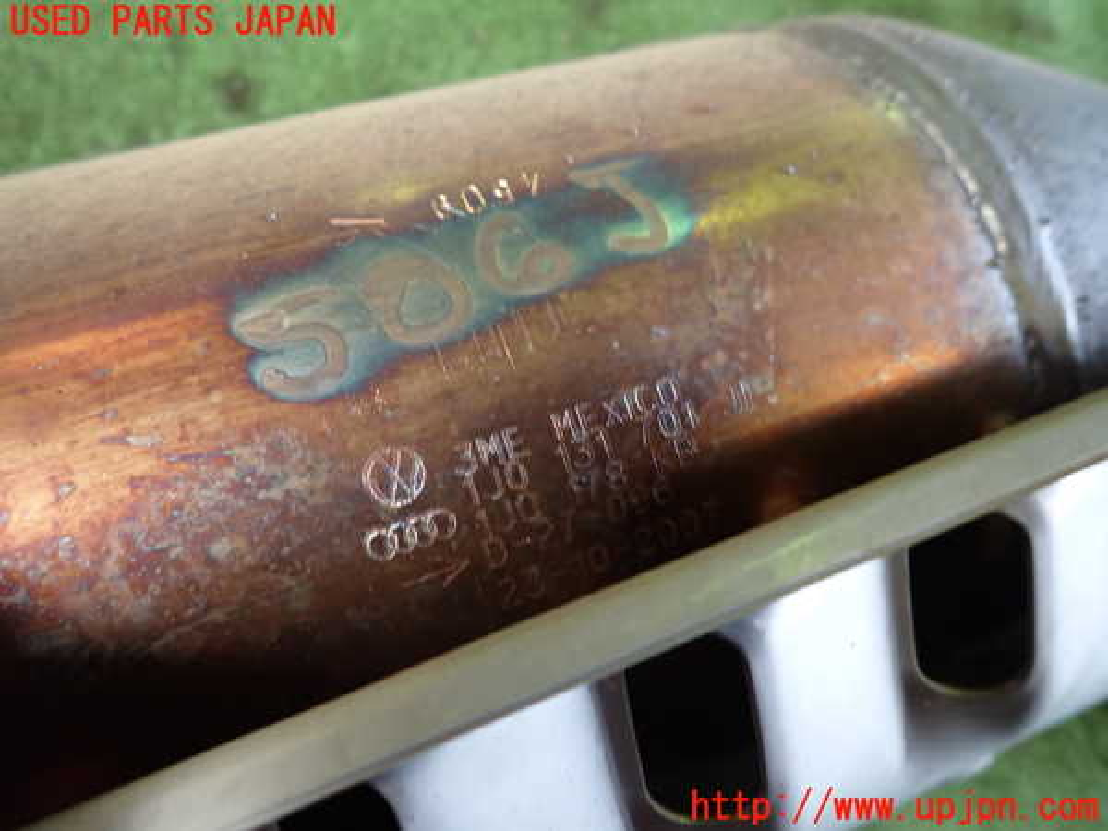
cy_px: 416
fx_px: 800
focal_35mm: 25
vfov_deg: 54.9
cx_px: 554
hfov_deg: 69.4
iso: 320
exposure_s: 1/30
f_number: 2
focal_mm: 4.5
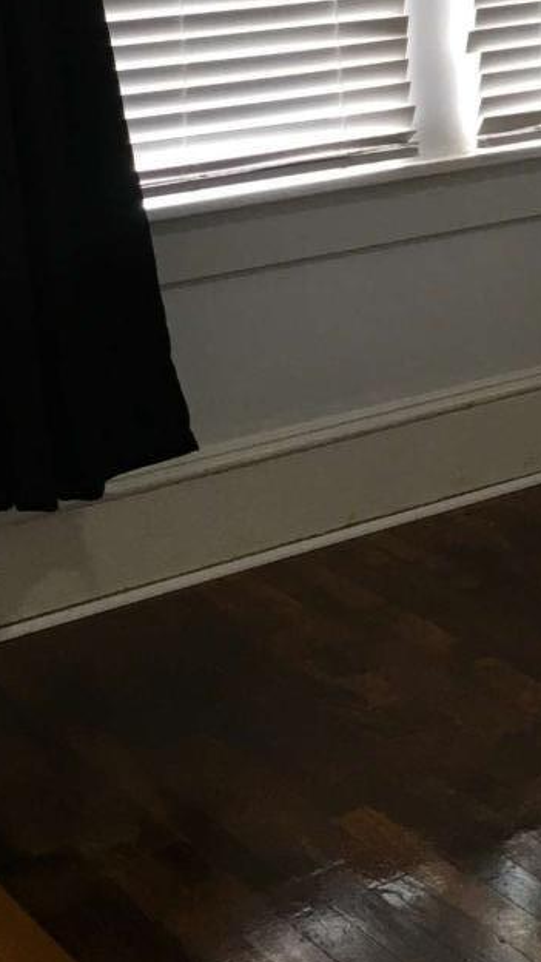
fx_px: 2066
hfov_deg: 14.1
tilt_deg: -5.5
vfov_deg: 25.0
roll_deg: +4.2
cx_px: 783
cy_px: 9
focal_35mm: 81
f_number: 2.2
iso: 32
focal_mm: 4.15
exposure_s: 1/30
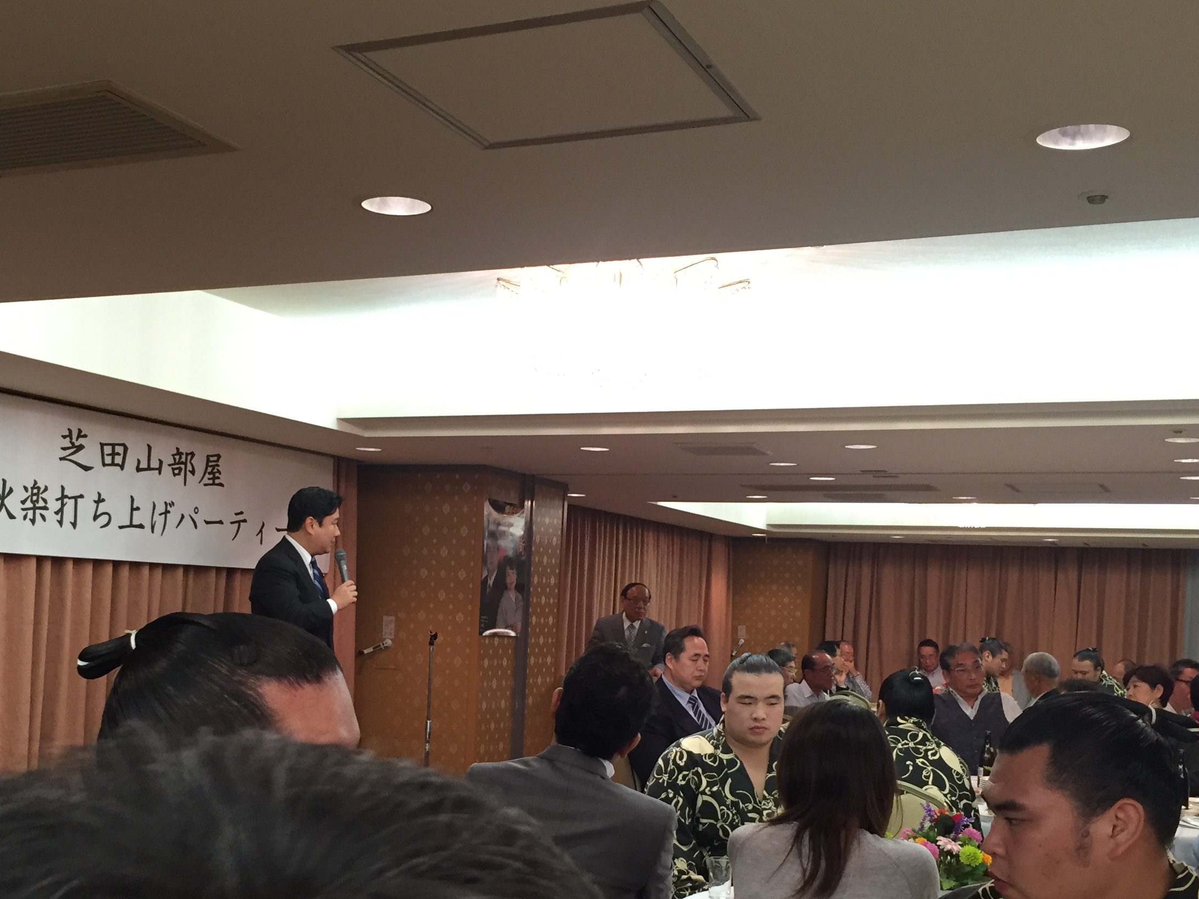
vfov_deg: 33.2
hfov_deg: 43.6
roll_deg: -3.0
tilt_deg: -1.3
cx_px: 473
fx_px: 1489
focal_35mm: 43
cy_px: 625
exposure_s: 1/30
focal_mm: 4.15
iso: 100
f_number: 2.2
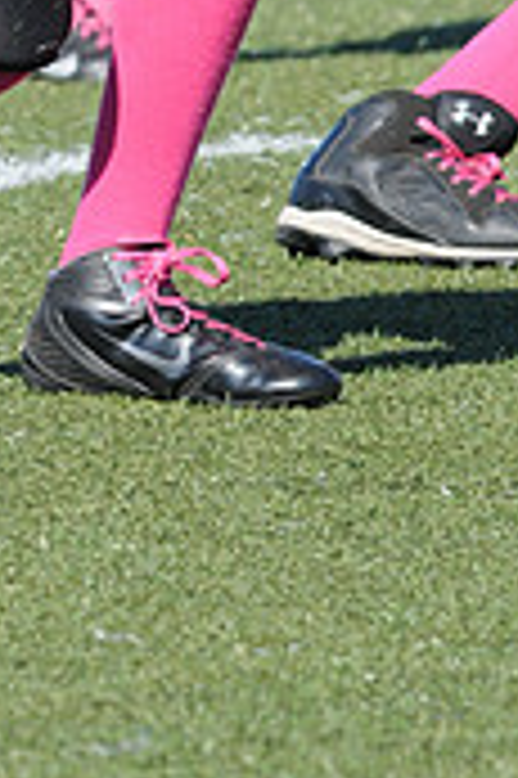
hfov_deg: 0.9
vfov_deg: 1.4
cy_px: -387
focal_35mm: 1513
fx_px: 32719
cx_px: 11
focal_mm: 300
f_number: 7.1
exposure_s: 1/500
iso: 200
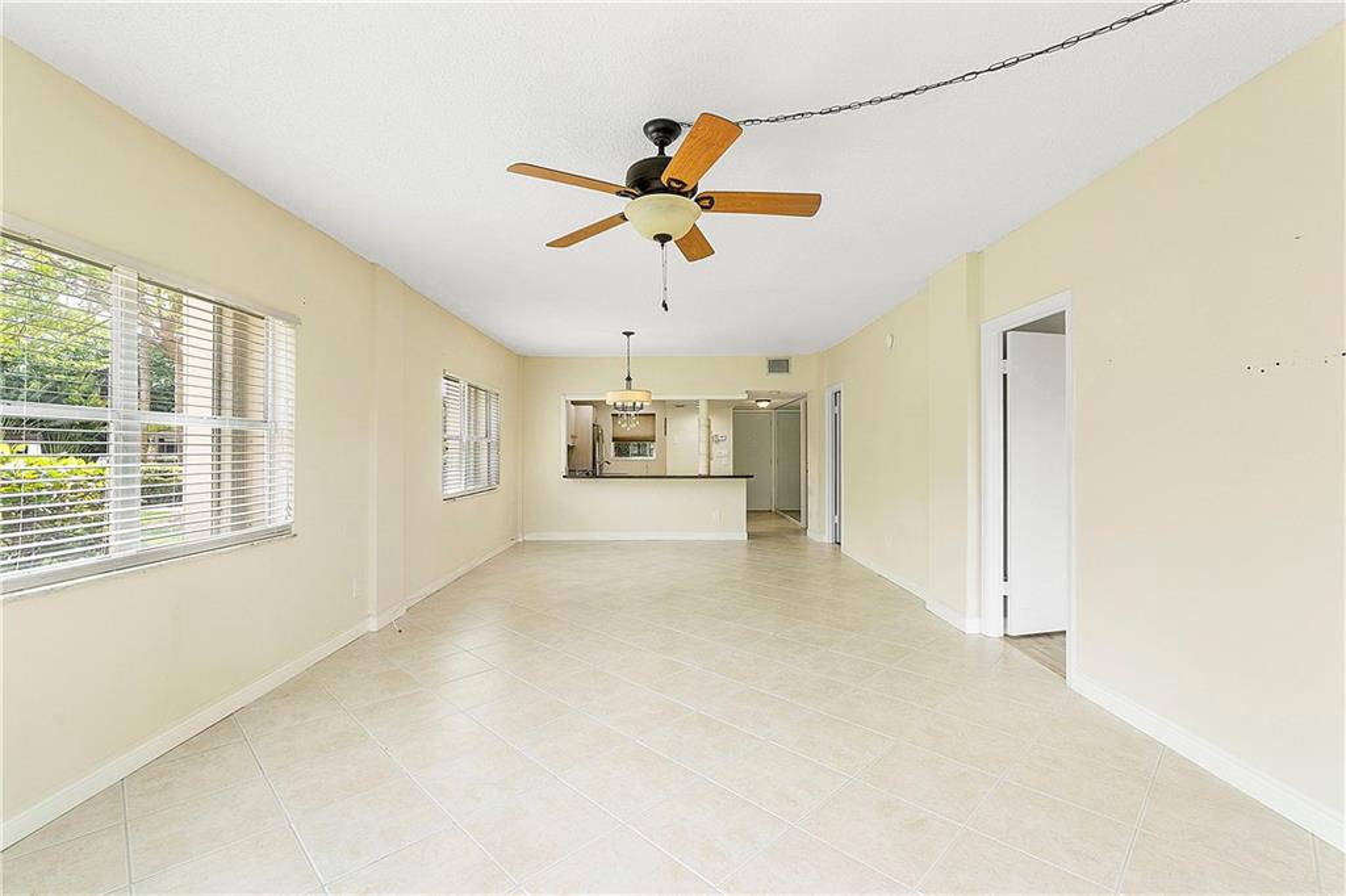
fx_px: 561
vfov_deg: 77.3
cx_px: 673
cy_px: 448
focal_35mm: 15
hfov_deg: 100.4
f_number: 11
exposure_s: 1/15
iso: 160
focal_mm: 10
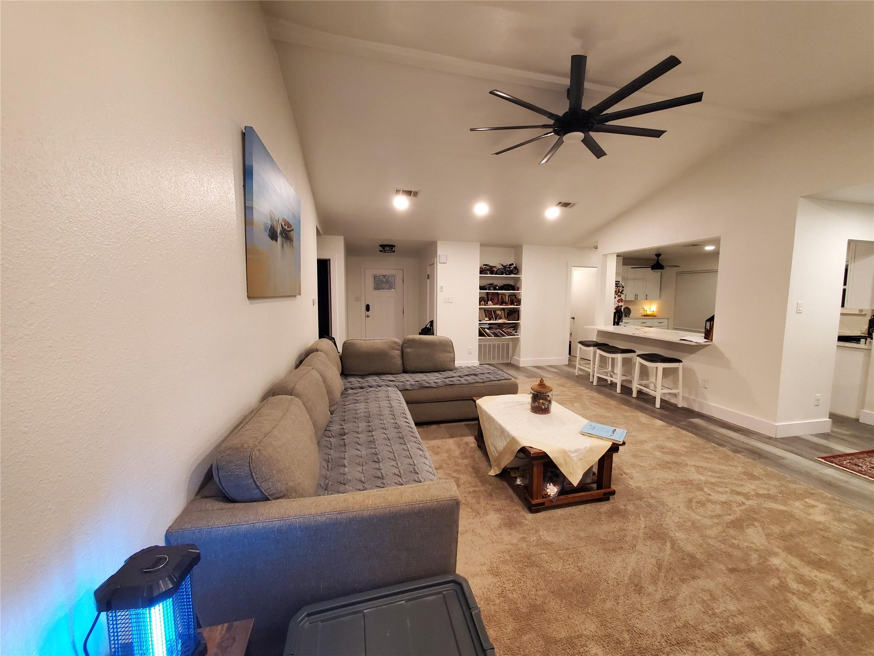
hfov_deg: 106.2
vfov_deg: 89.9
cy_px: 328
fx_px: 328
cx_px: 437
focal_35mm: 13
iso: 500
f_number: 2.2
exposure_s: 1/40
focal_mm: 1.8
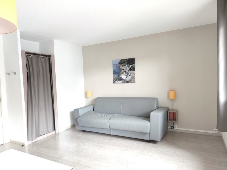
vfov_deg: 58.9
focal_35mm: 23
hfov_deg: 73.9
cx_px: 114
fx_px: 151
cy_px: 85
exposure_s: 1/33.3
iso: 1000
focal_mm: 6.19
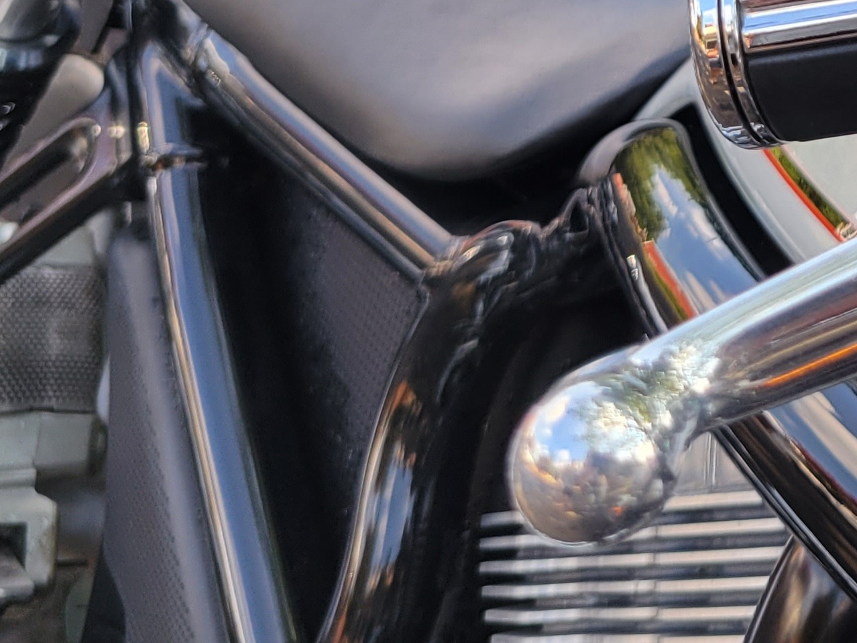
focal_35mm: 82
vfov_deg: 16.3
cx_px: 1264
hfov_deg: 20.6
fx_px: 2030
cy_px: -351
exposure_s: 1/279
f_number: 1.8
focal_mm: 5.4
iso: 40
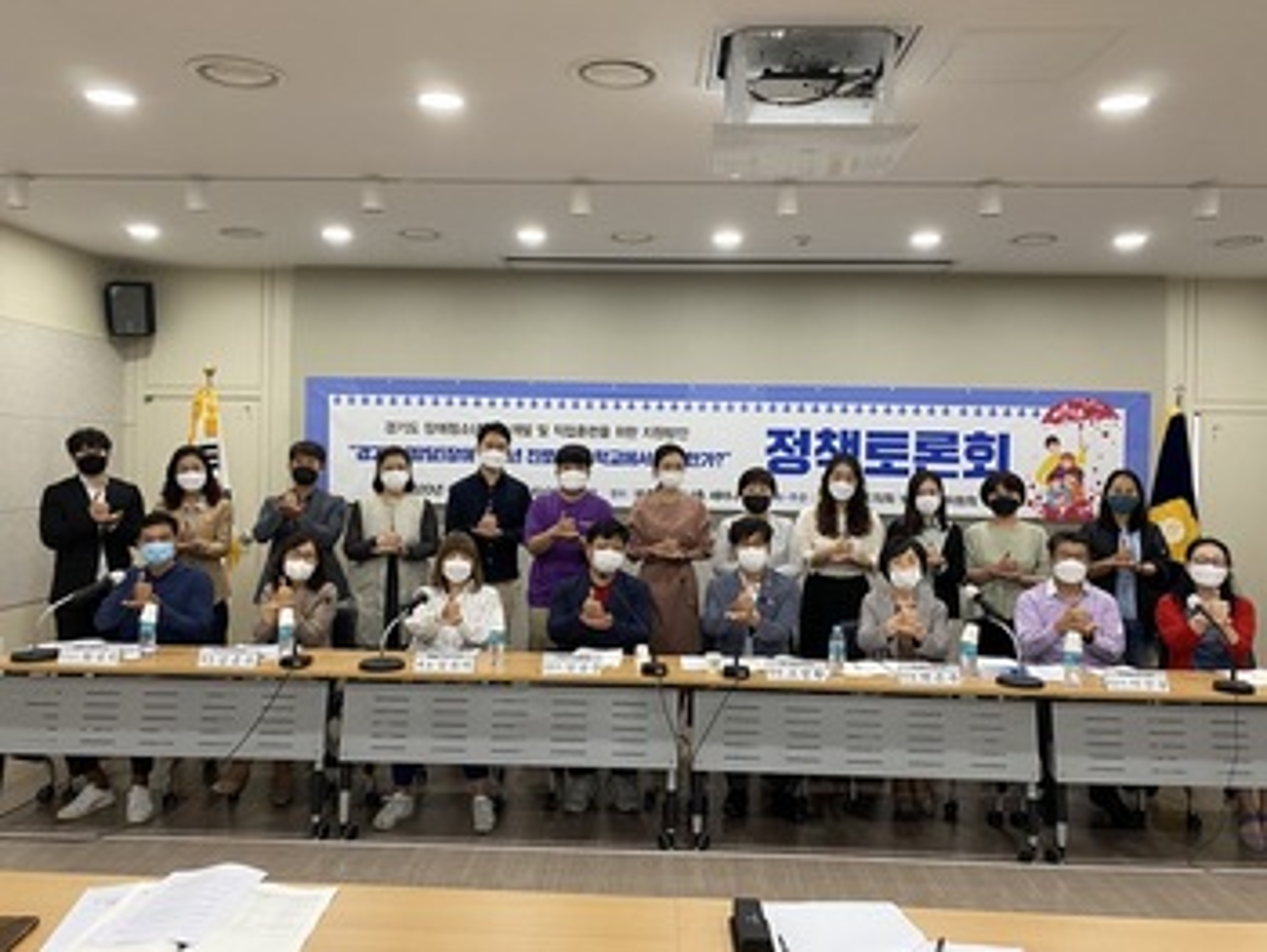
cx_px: 634
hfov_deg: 67.3
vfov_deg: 53.1
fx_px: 952
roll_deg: -1.2
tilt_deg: -0.8
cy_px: 476
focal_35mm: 26
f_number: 1.8
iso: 80
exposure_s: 1/60
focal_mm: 4.25
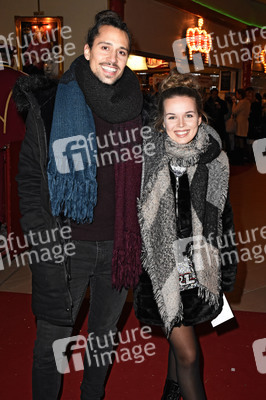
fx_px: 433
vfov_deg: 49.6
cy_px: 200
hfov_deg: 34.2
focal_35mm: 39
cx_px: 133
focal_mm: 26
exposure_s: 1/125
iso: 2500
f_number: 6.3
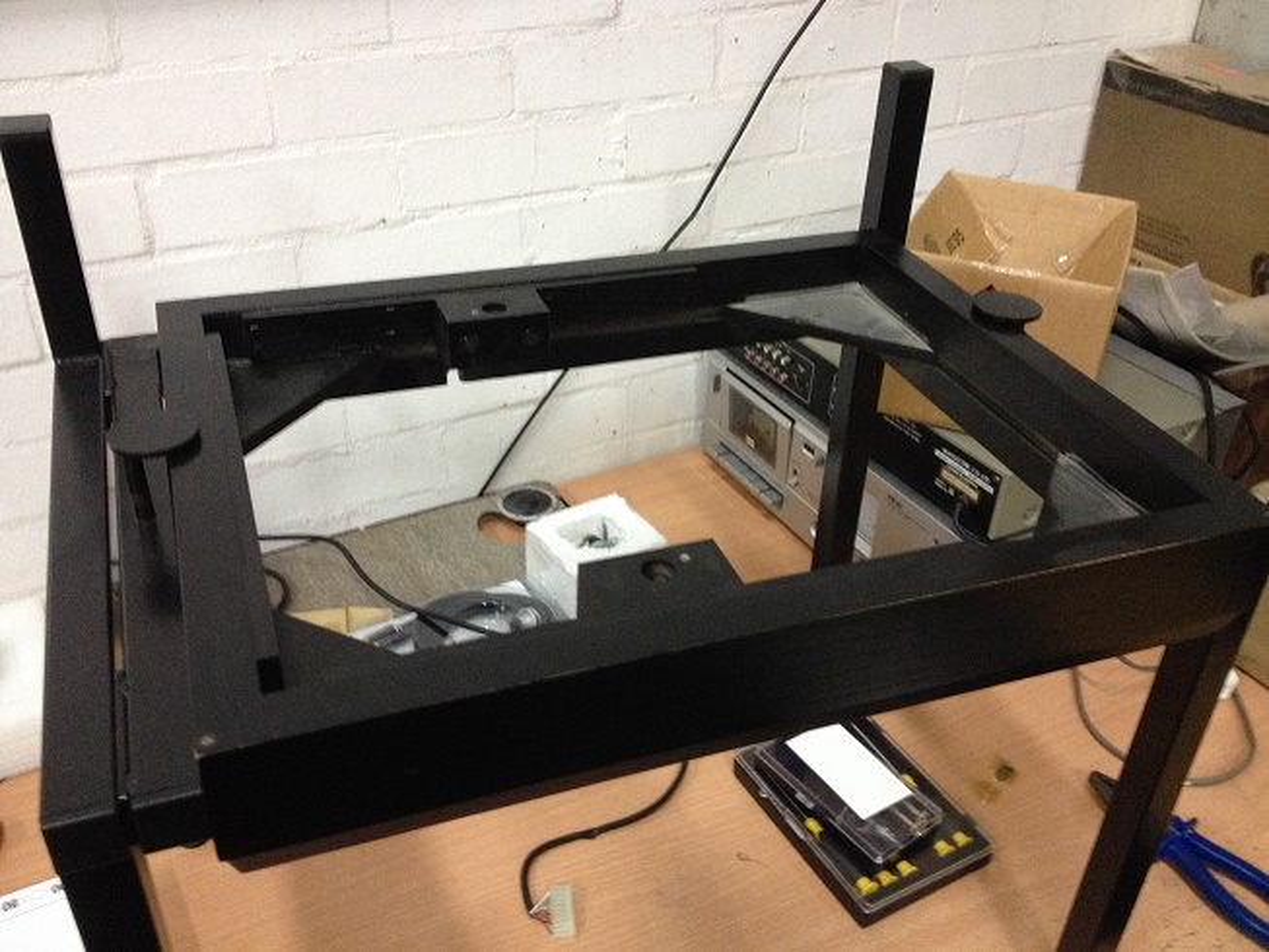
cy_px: 476
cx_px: 634
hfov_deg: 52.6
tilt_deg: -32.0
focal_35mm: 35
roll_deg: -2.2
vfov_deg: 40.7
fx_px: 1283
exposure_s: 1/20
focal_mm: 4.28
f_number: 2.4
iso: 320
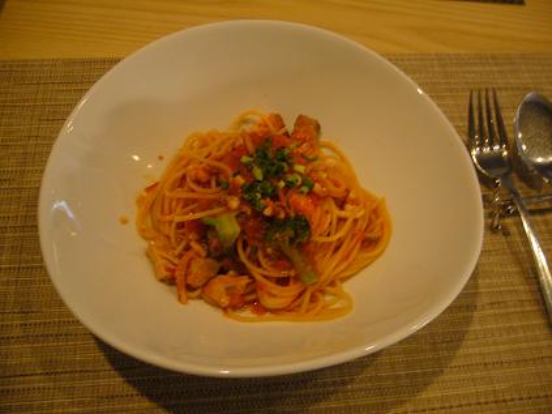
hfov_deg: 52.6
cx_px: 276
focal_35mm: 35
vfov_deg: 40.7
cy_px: 207
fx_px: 558
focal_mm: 5.8
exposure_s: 1/8
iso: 200
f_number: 2.8
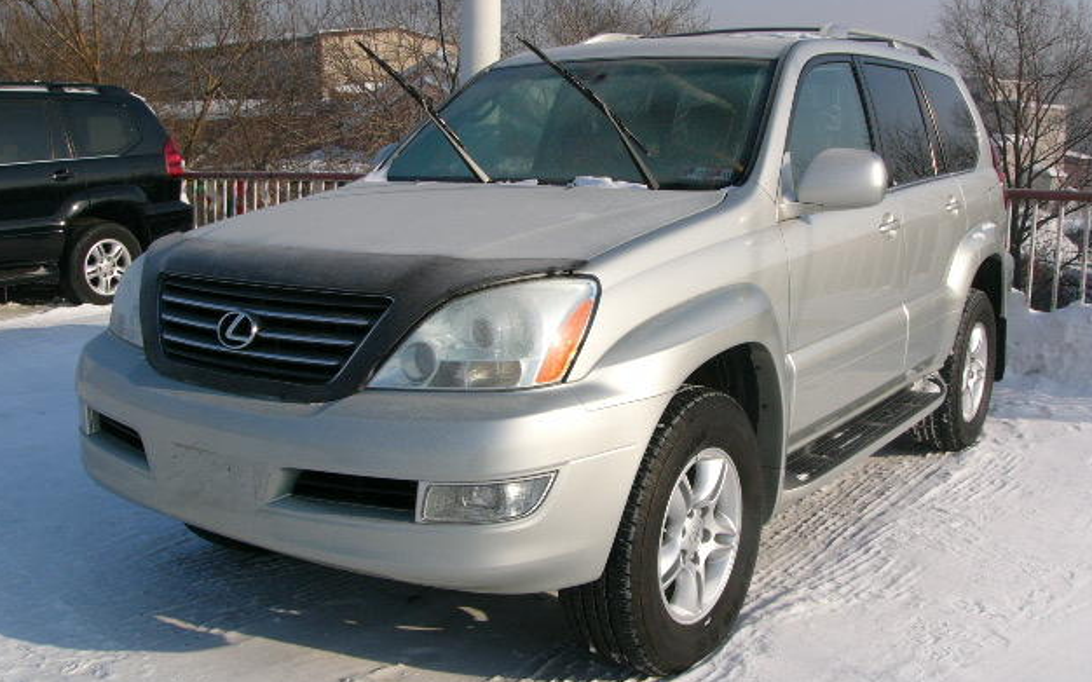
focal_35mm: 39
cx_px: 548
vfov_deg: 32.7
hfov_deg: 50.4
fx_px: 1160
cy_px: 298
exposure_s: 1/400
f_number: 5.2
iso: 50
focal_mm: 6
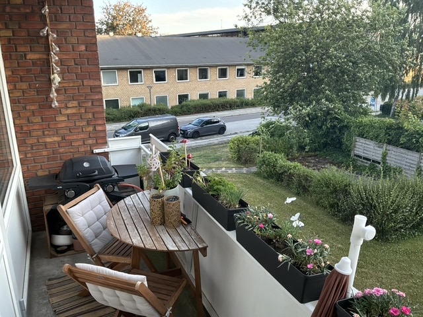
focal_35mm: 28
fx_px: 342
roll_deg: +1.1
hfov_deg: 63.4
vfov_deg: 49.7
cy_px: 158
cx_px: 212
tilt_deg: -17.6
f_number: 1.8
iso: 64
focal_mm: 3
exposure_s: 1/171
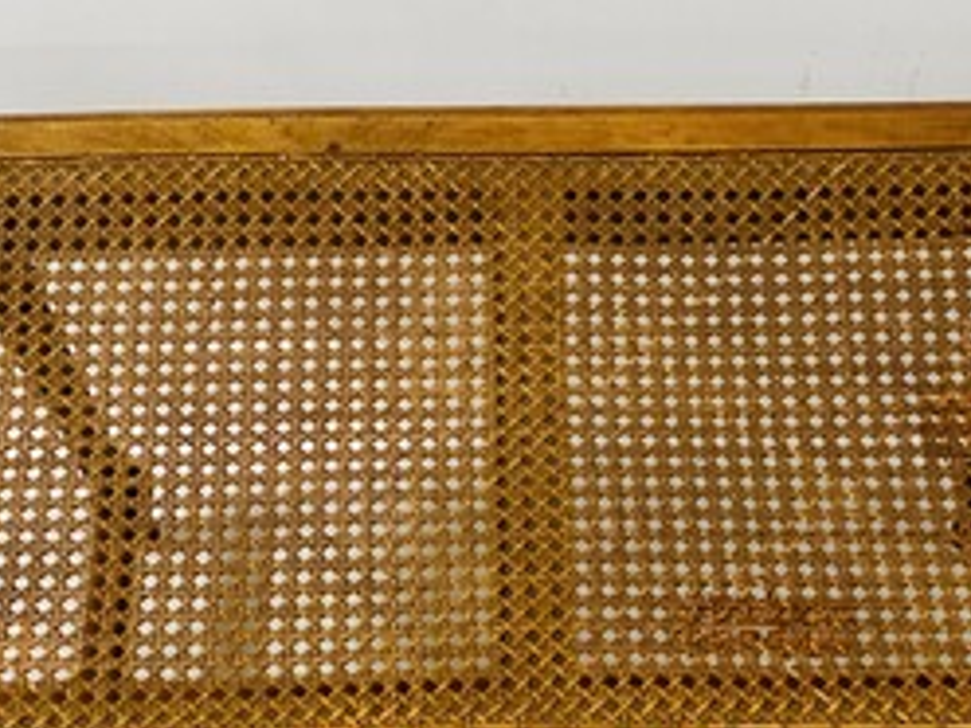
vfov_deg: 21.7
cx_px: 544
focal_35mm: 67
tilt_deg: -66.0
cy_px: 552
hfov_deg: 28.9
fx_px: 1879
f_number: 1.8
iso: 500
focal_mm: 4.25
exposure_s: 1/60
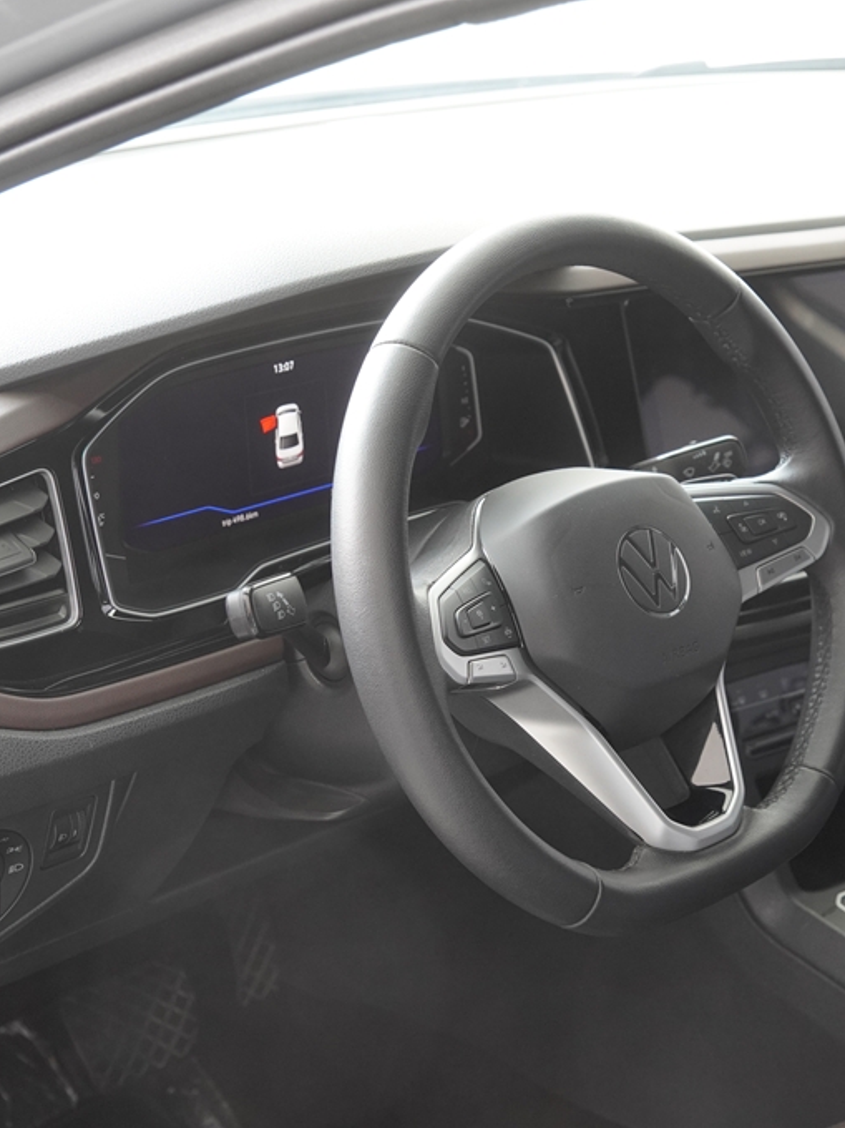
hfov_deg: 19.7
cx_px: 659
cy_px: 566
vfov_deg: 26.3
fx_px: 2409
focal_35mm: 74
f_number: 4
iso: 640
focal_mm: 34
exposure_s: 1/60
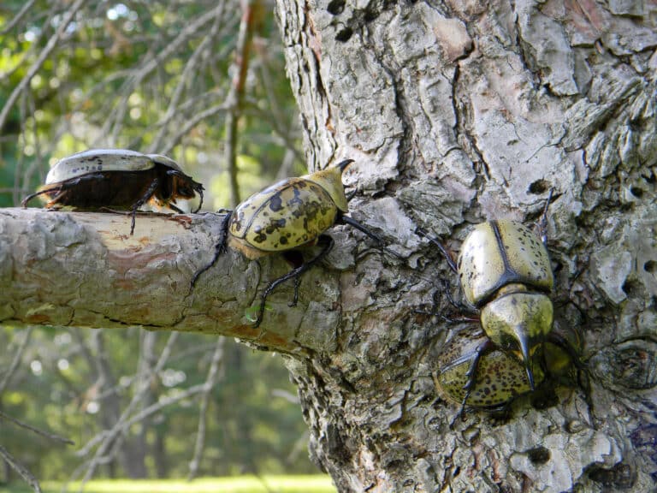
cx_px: 328
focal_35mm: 67
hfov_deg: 29.0
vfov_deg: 21.9
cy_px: 246
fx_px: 1272
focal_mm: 12.2
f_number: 4.3
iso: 84
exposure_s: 1/30
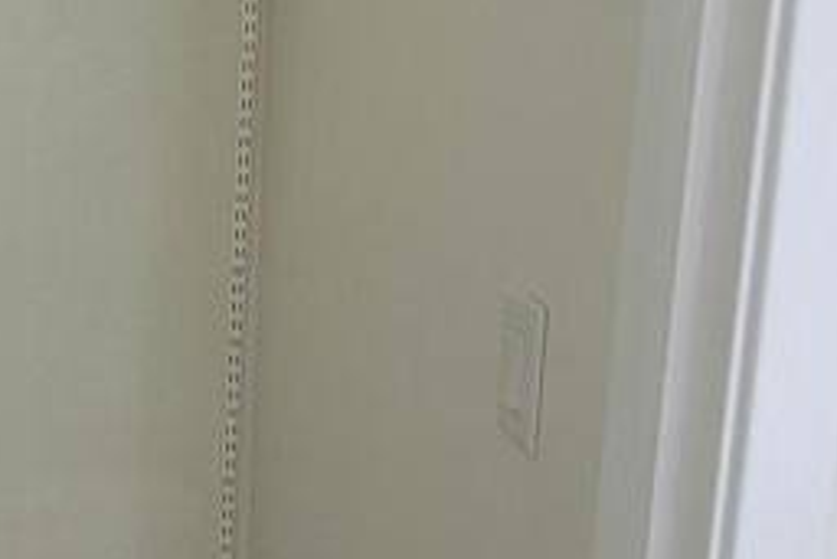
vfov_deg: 25.1
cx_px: -78
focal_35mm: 54
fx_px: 1256
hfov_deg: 32.5
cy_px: 252
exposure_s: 1/60
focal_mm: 1.74
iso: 100
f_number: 2.2
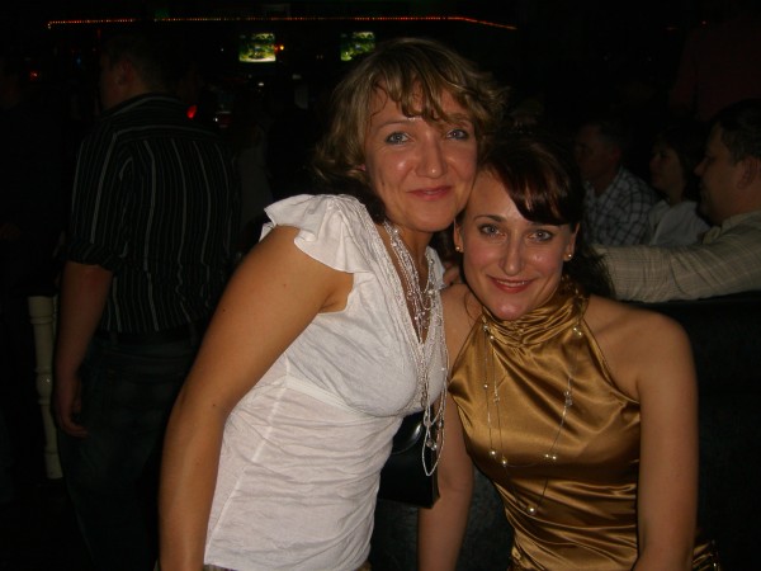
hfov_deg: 49.0
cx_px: 380
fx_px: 835
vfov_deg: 37.7
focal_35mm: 38
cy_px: 286
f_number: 2.8
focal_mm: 7.9
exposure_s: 1/60
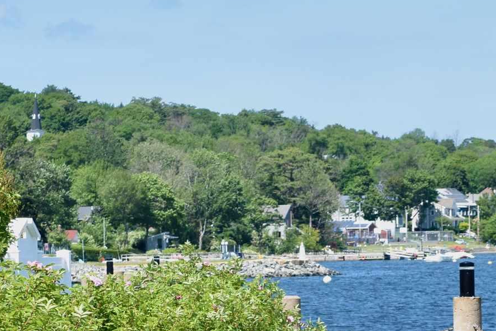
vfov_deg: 5.7
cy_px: 385
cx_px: 435
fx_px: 3335
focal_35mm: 242
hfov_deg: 8.5
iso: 200
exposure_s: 1/125
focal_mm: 70
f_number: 11
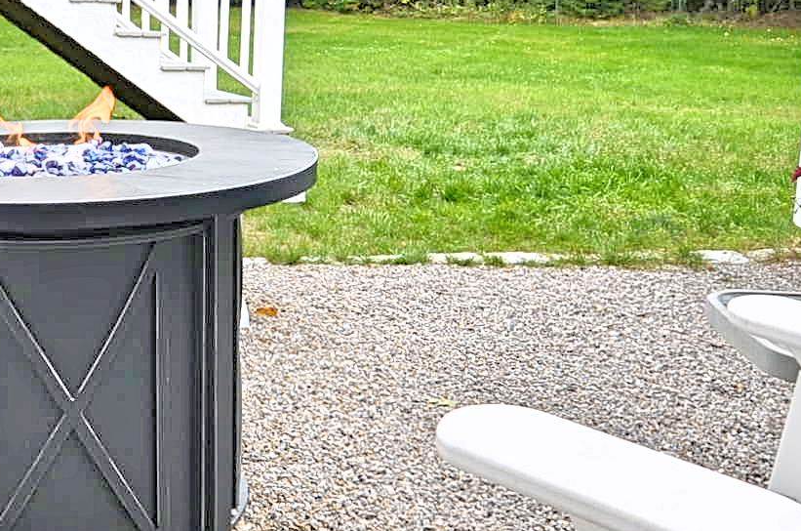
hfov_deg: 36.5
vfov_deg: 25.8
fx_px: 1149
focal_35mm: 52
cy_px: 167
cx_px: 109
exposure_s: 1/200
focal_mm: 11.5
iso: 200
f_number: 7.1
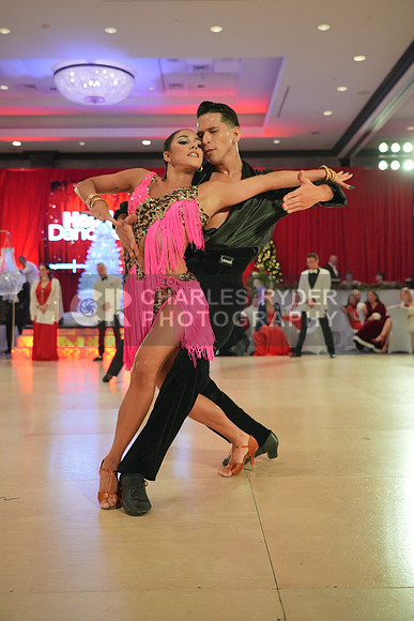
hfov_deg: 33.4
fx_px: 690
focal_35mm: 40
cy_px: 310
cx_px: 207
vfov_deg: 48.4
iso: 4000
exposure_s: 1/400
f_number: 4
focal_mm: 40
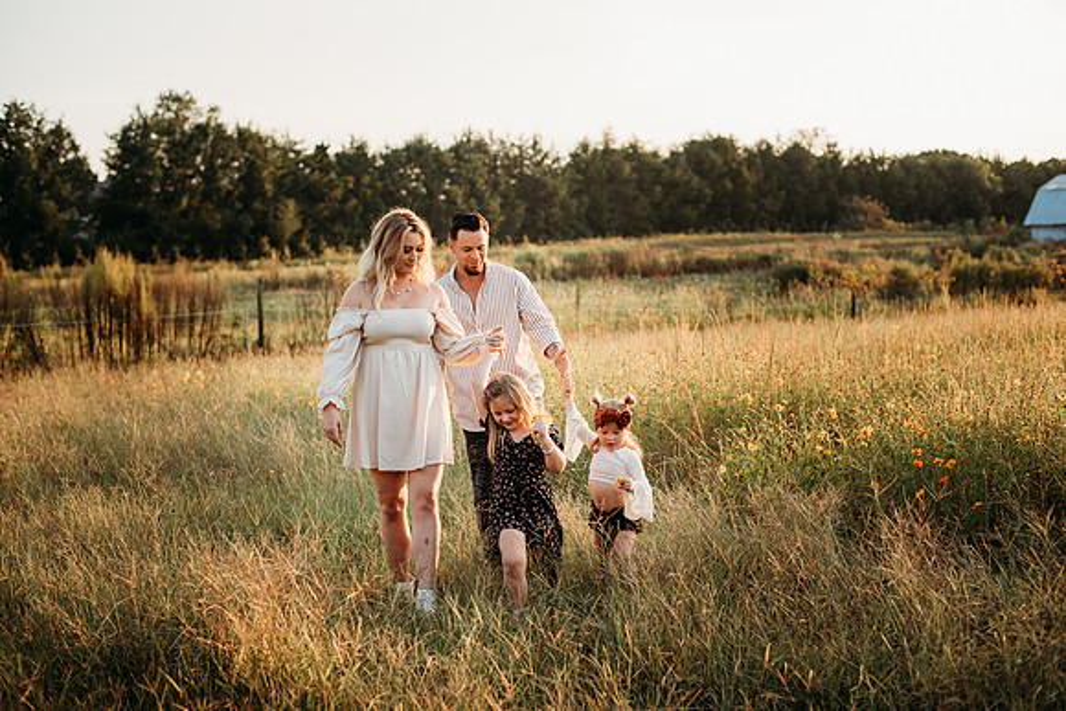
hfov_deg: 39.6
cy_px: 356
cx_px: 533
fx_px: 1481
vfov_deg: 27.0
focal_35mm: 50
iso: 100
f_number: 2.8
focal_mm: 50
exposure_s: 1/250
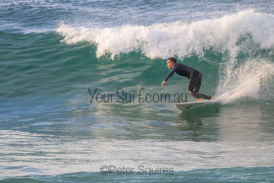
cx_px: 114
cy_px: 72
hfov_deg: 2.0
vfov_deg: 1.3
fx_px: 7937
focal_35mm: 1043
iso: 3600
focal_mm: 800
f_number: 11
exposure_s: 1/1600
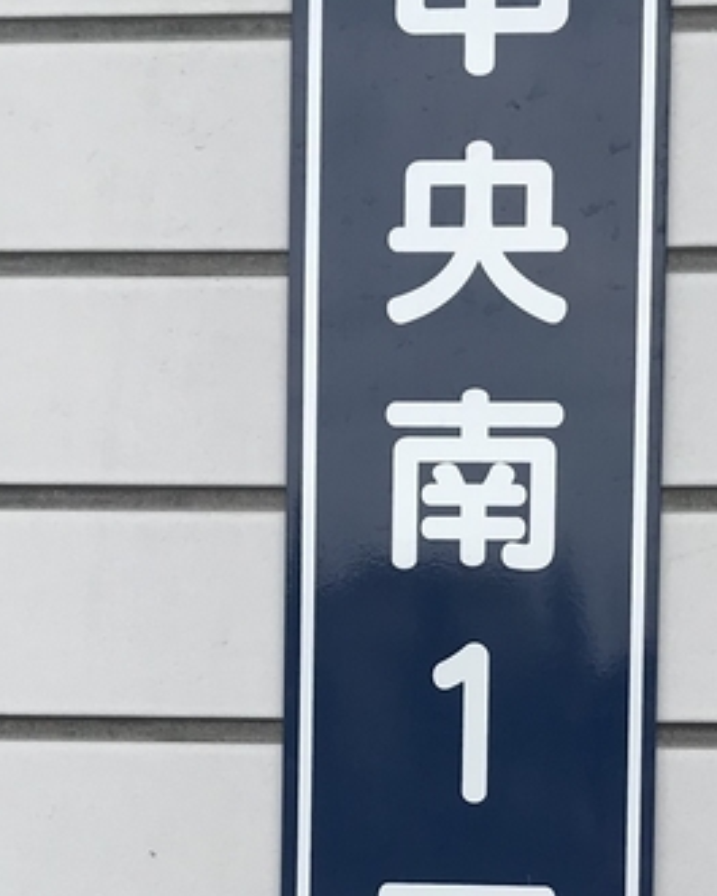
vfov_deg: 18.9
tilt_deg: +0.2
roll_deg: -1.9
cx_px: 463
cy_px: 858
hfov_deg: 15.5
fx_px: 2625
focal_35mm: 99
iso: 20
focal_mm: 3.99
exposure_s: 1/622
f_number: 1.8
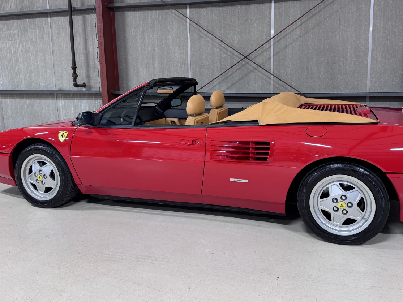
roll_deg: +0.2
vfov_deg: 45.2
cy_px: 125
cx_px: 224
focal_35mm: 31
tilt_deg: -9.3
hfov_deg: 58.2
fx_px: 361
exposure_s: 1/60
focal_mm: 6.76
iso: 125
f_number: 1.78
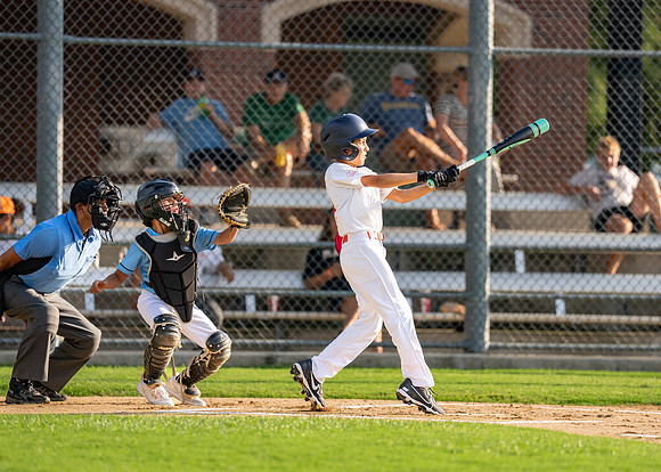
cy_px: 233
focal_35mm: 269
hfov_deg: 7.5
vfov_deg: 5.3
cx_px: 357
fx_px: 5051
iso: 400
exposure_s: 1/4000
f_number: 2.8
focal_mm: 200
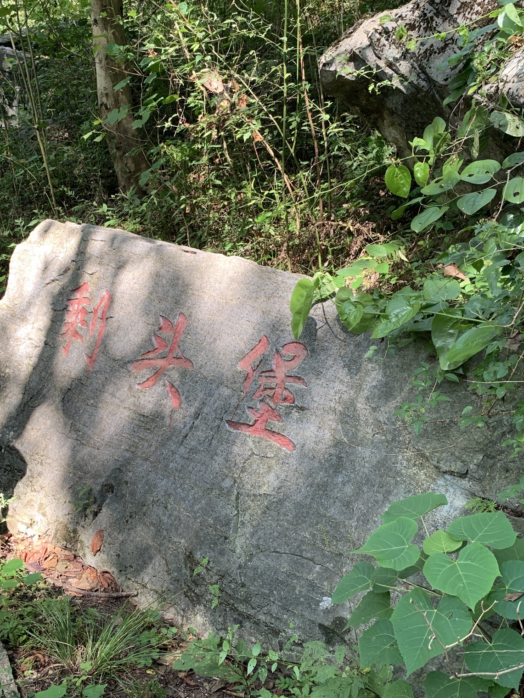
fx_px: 706
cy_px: 362
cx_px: 278
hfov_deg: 40.7
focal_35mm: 35
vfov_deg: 52.6
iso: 50
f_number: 1.8
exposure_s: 1/121
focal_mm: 4.25
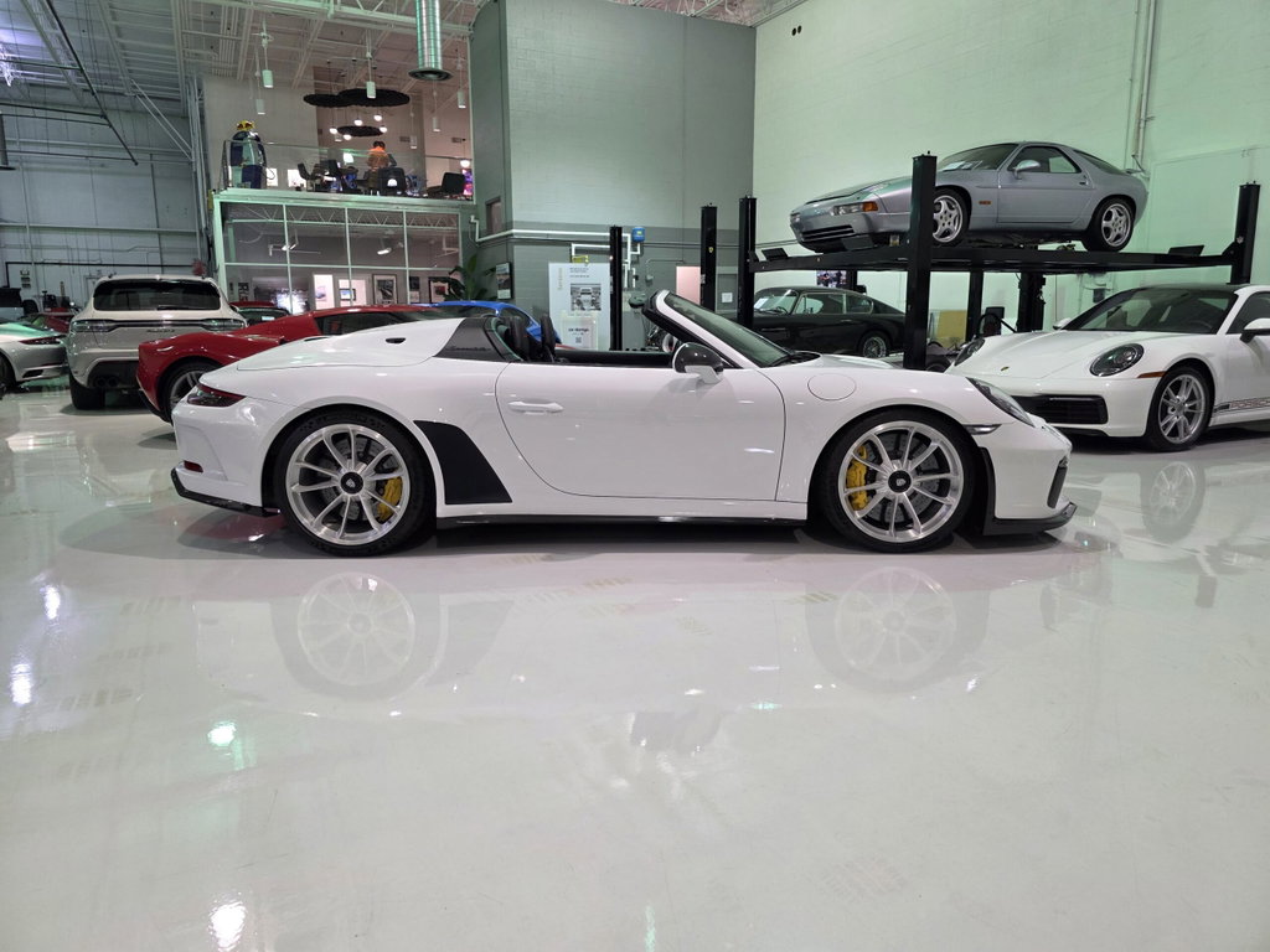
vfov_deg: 58.9
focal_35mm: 23
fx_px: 844
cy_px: 476
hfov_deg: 73.9
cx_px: 635
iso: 200
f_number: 1.7
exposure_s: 1/60
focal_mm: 6.3
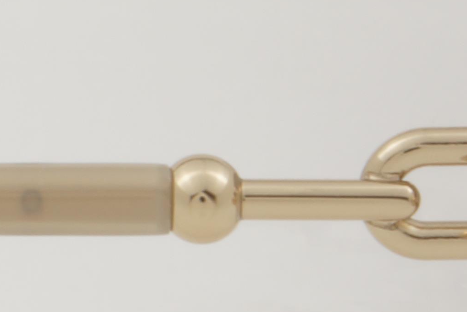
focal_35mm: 442
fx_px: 5734
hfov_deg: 4.6
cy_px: 2
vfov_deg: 3.1
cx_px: -516
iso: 100
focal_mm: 50
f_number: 32
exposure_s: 1/3
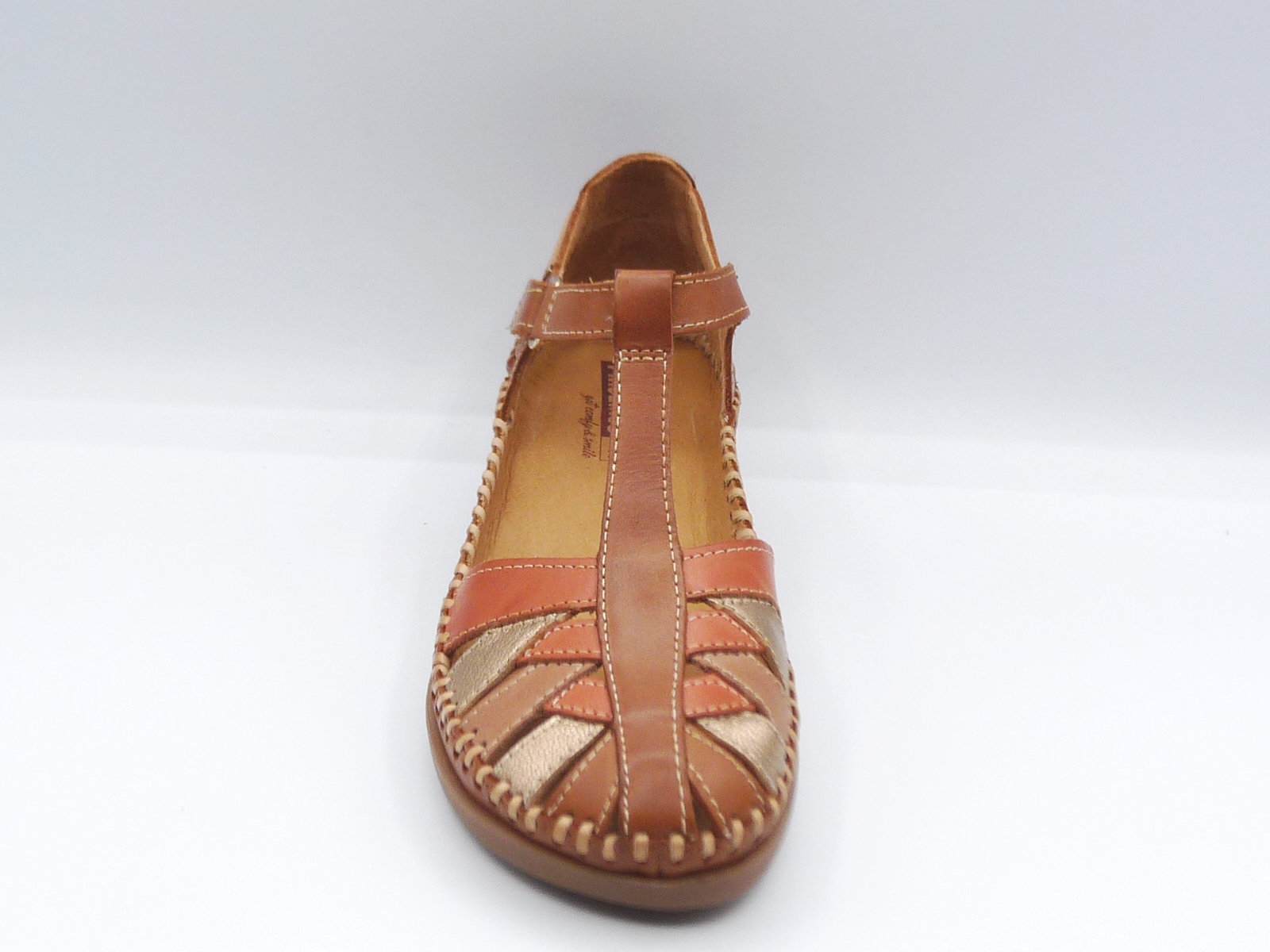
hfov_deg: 30.7
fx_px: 2311
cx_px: 635
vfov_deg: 23.3
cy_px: 476
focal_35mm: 63
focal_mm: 6.4
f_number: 4
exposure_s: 1/250
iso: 100
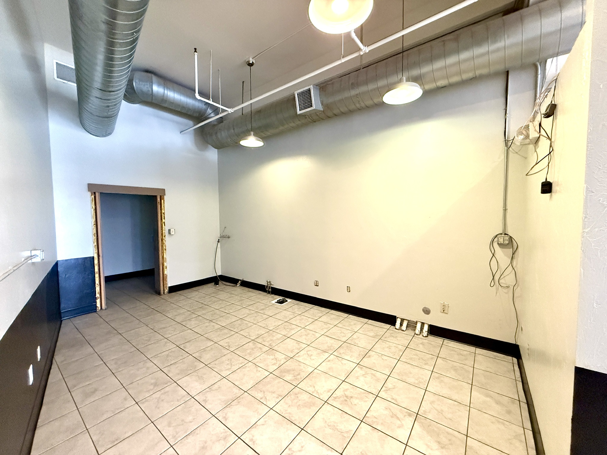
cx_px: 304
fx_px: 245
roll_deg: +0.3
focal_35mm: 14
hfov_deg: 102.1
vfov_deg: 85.7
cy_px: 228
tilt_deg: -3.0
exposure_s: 1/60
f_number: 2.2
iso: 640
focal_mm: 2.22
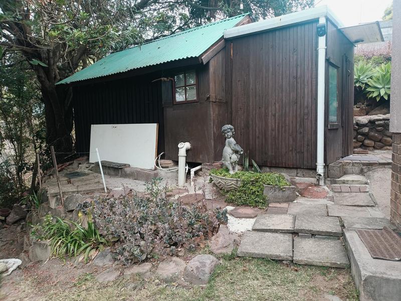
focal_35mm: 25
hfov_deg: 69.4
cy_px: 150
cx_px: 200
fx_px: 290
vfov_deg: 54.9
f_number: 1.7
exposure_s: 1/99.9
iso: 160
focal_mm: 4.7
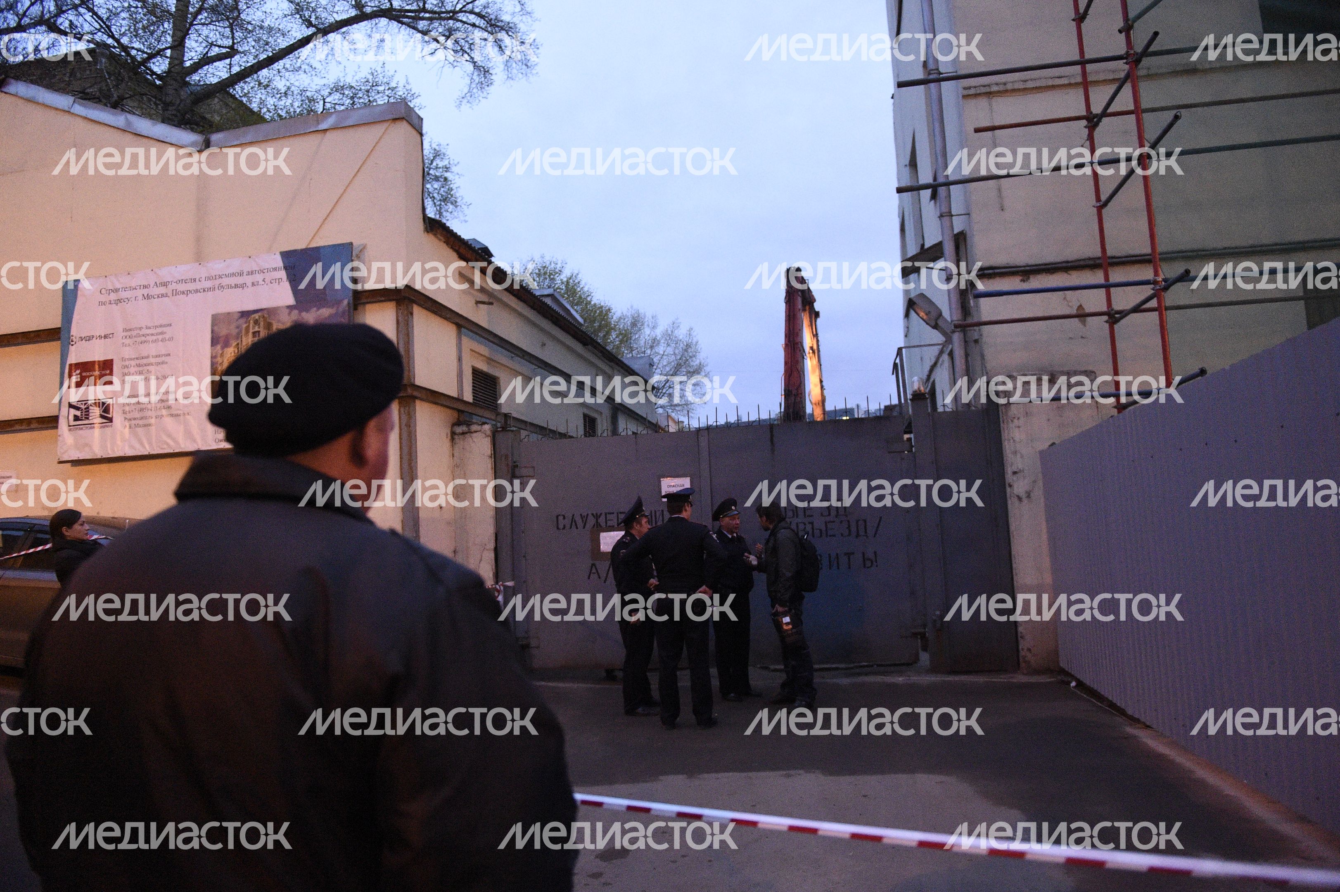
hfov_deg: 73.8
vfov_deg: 53.1
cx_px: 670
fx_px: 893
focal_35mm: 24
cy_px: 446
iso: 16000
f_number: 2.8
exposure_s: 1/100
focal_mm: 24
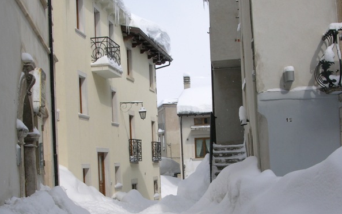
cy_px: 155
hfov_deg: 32.0
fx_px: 596
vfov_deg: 20.2
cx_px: 176
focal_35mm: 64
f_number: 7.1
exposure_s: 1/286
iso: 50
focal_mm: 8.9
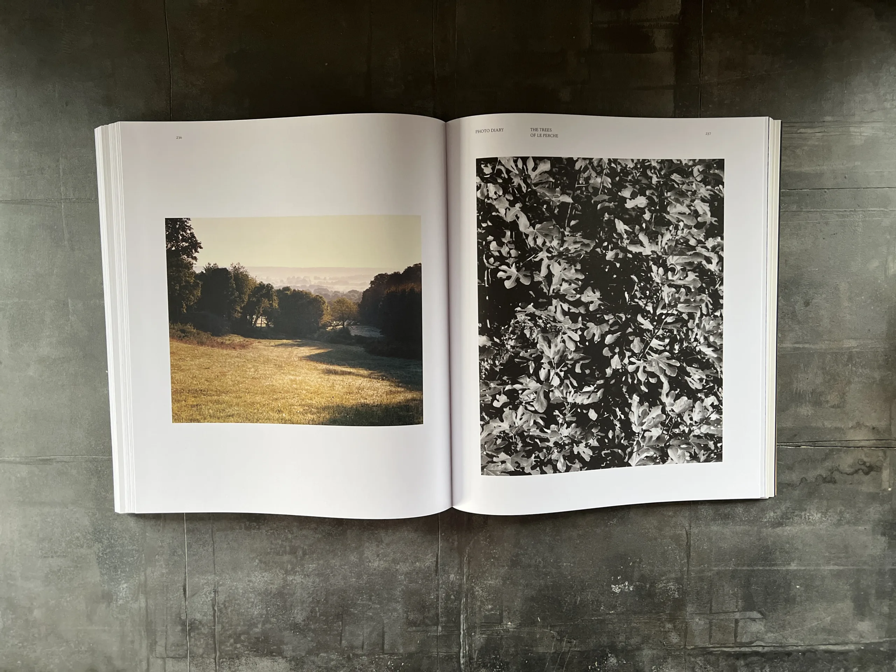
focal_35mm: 26
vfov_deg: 53.1
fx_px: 673
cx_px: 448
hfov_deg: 67.3
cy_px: 336
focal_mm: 5.7
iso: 320
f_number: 1.5
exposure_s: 1/60
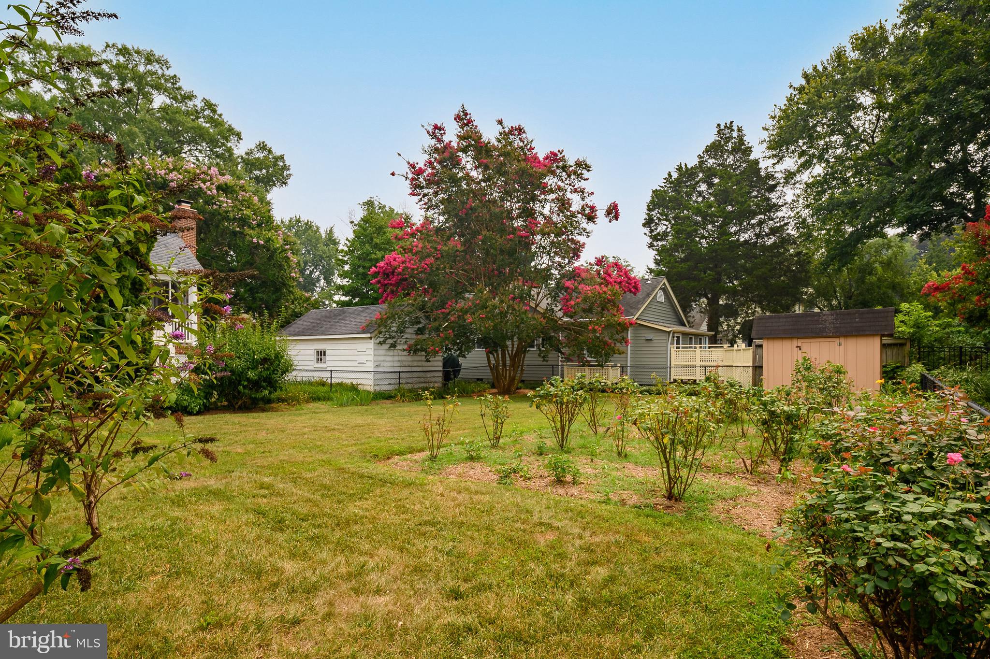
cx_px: 495
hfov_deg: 86.9
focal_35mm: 19
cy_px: 330
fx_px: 522
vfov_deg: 64.5
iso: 250
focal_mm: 19
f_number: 16
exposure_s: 1/800
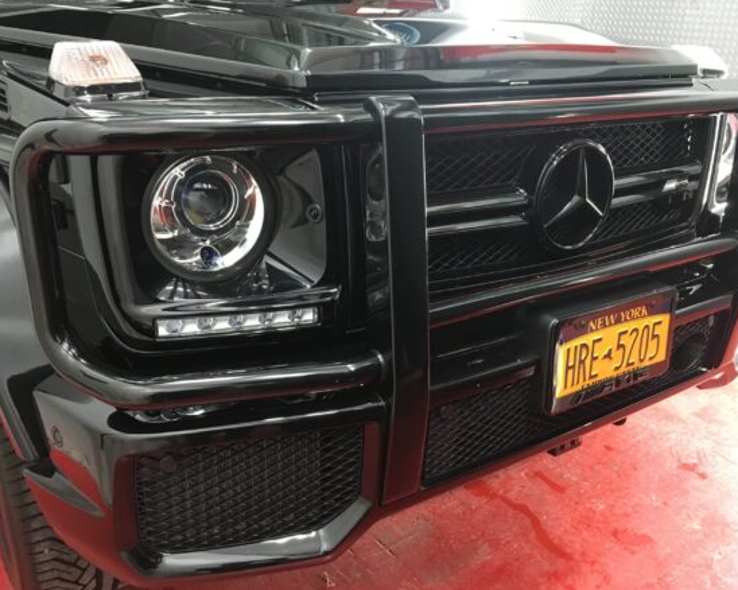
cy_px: 298
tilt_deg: -23.5
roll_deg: -2.2
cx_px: 370
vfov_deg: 47.1
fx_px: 677
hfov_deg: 57.2
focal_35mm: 31
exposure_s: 1/20
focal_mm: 4.15
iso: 200
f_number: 2.2
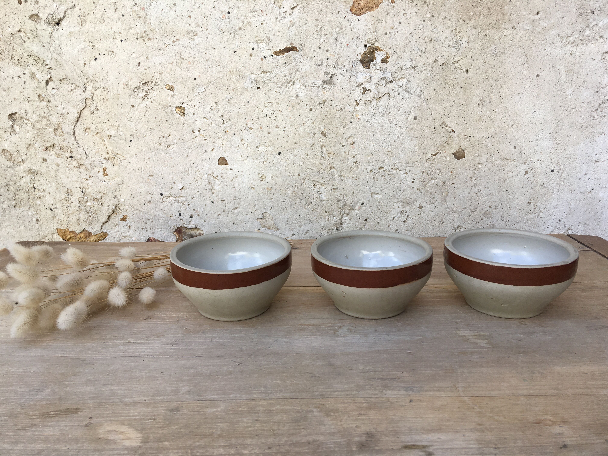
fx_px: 509
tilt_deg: -14.7
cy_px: 228
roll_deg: +1.4
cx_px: 304
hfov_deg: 61.7
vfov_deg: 48.2
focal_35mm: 29
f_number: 2.2
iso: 25
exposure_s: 1/373
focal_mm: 4.15
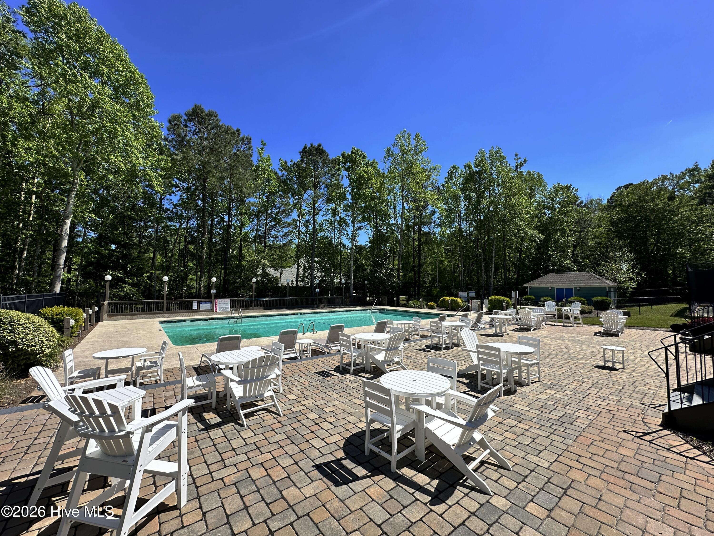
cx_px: 357
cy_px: 268
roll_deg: -0.7
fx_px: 289
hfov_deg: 102.1
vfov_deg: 85.7
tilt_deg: +3.9
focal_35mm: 14
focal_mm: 2.22
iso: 50
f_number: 2.2
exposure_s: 1/1984
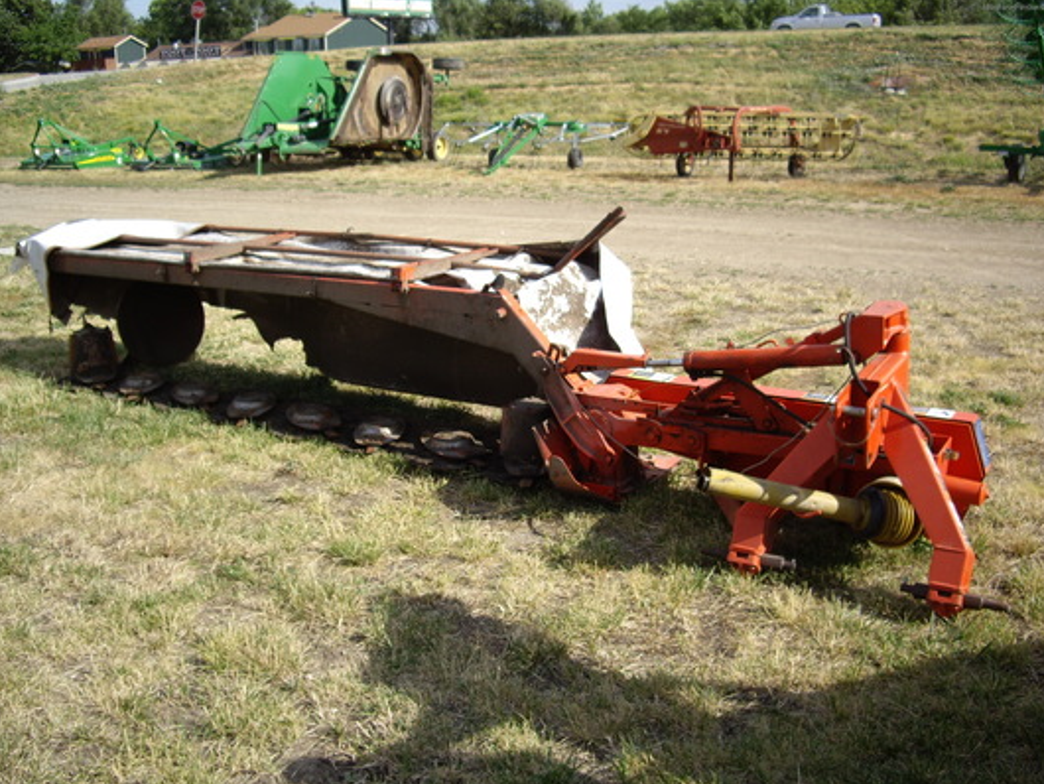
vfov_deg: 36.8
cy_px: 400
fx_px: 1177
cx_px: 520
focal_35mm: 39
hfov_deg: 47.8
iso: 64
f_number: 2.8
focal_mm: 7.9
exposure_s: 1/640
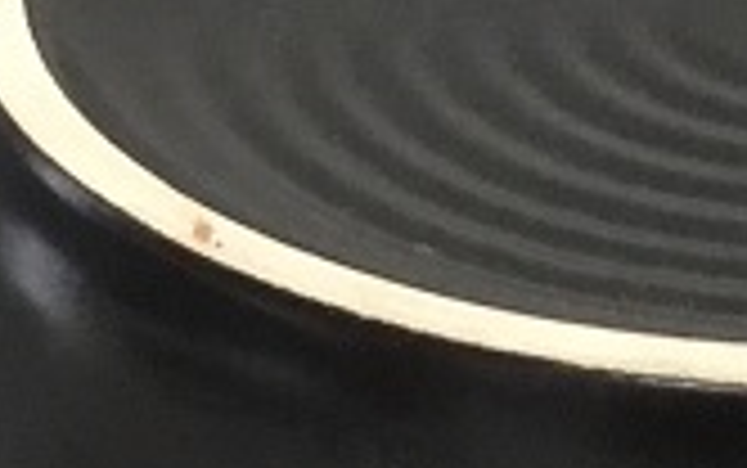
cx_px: 850
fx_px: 4849
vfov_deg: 5.4
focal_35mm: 238
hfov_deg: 8.7
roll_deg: +1.1
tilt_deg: -20.6
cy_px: -369
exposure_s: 1/33
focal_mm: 3.3
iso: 100
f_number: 2.4
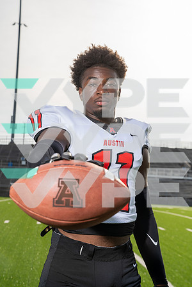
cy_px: 144
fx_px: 456
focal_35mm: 57
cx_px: 96
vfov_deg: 35.1
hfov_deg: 23.8
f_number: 6.3
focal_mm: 57
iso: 100
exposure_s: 1/250
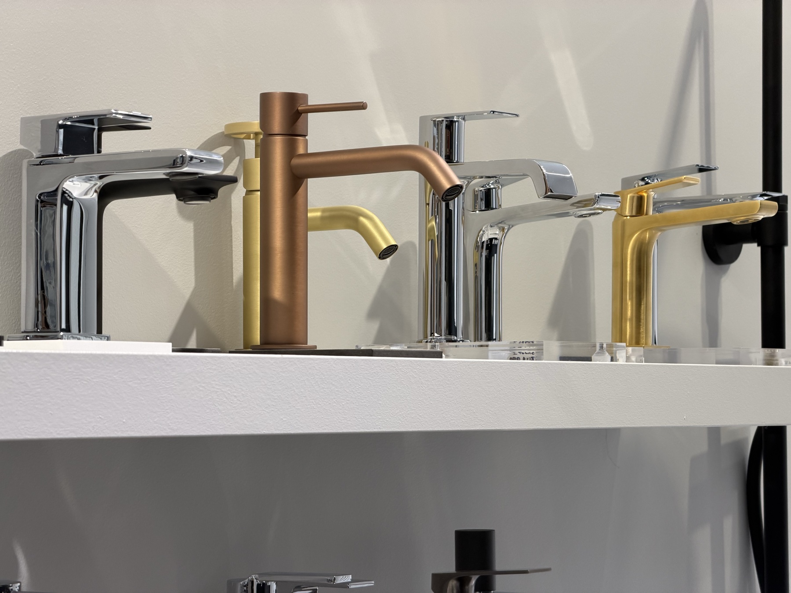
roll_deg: +1.1
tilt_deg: +2.7
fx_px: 2285
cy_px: 296
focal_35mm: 100
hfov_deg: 19.6
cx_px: 396
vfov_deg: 14.8
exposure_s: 1/100
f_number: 2.8
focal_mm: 16.89
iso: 100
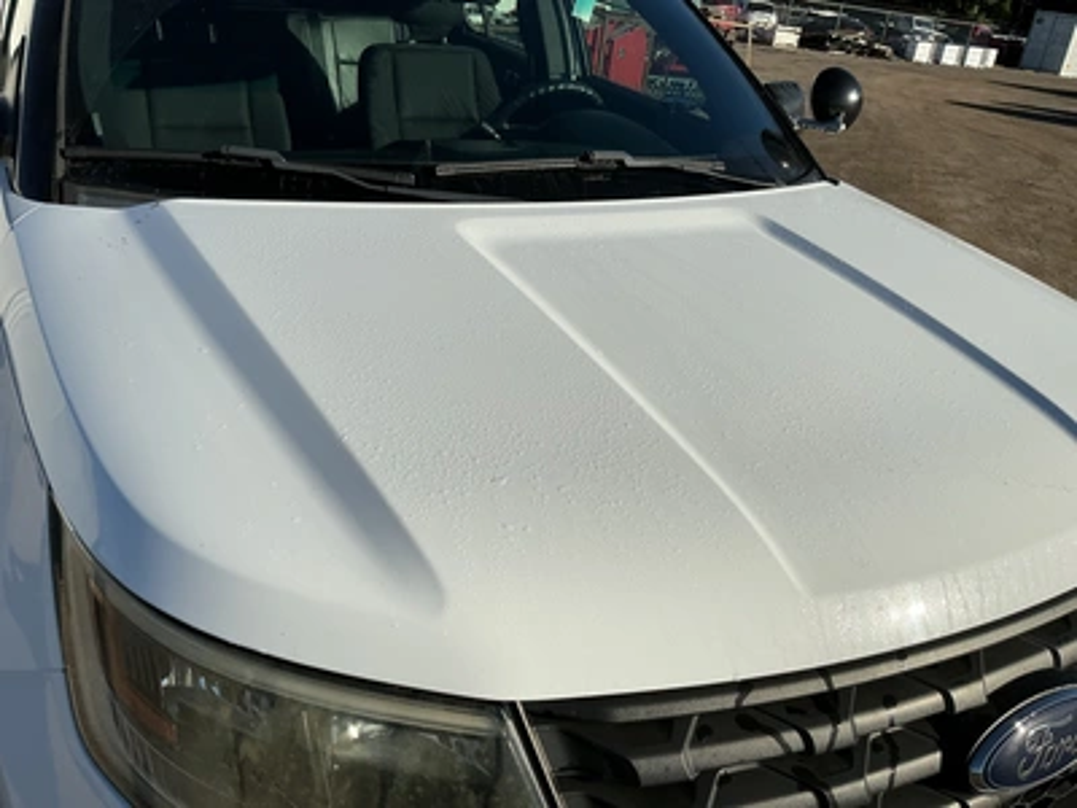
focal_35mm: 28
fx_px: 871
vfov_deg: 49.7
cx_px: 538
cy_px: 404
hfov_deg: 63.4
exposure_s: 1/3534
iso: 25
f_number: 1.8
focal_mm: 3
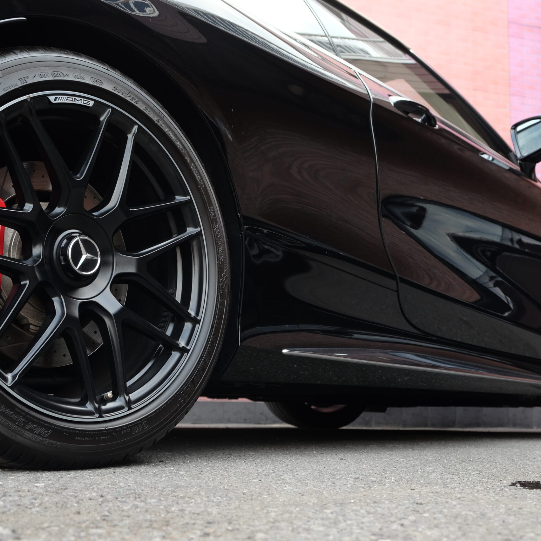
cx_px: 299
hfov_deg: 36.8
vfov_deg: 36.8
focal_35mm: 46
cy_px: 271
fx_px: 813
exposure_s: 1/150
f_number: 4.5
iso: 400
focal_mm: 24.3
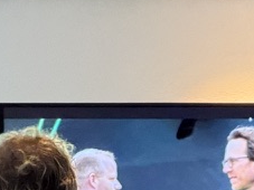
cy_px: 396
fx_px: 3315
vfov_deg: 3.3
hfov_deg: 4.4
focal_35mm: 452
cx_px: 289
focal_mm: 16.89
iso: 640
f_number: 2.8
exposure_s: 1/33
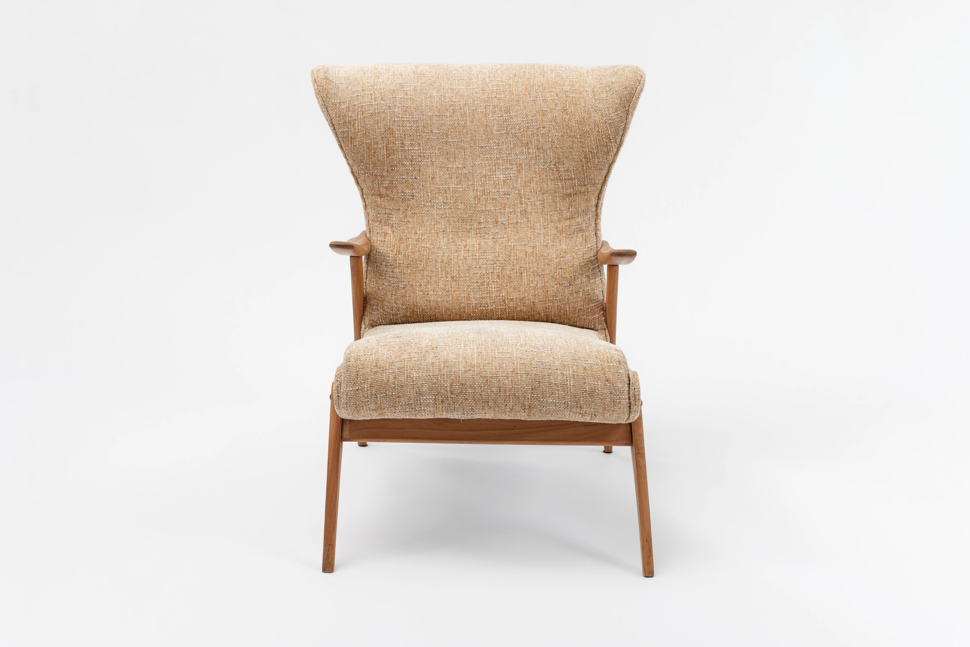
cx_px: 485
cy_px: 324
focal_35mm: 50
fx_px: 1347
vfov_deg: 27.0
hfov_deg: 39.6
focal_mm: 50
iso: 250
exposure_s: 1/80
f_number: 8
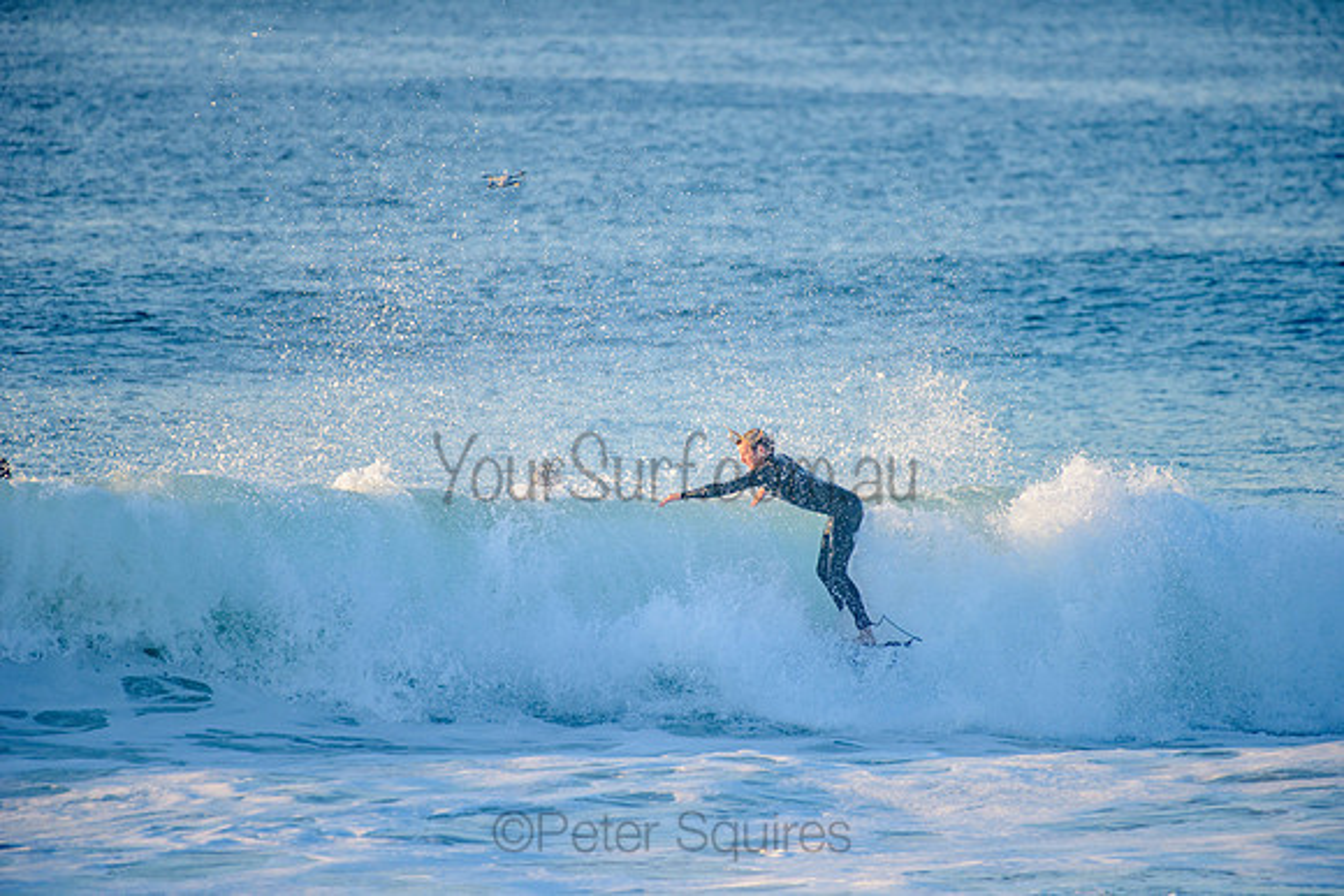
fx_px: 18670
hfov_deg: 4.1
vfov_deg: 2.8
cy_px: 448
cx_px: 672
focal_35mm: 500
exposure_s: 1/1250
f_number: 5.6
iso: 450
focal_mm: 500
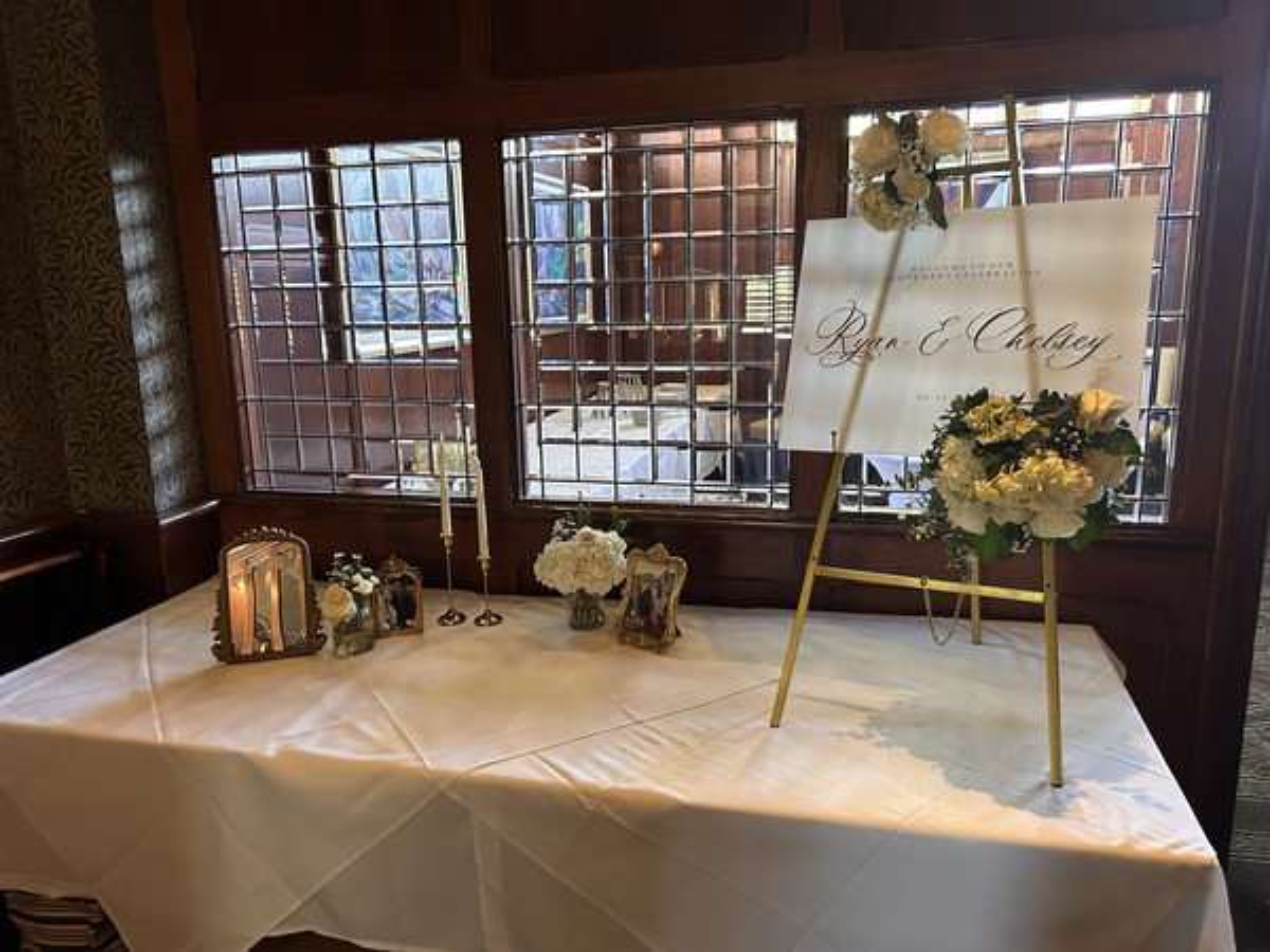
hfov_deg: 67.3
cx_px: 635
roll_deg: +1.8
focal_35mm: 26
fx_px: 954
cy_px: 476
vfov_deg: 53.1
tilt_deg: -10.4
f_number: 1.5
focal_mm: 5.7
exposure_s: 1/40
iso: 400
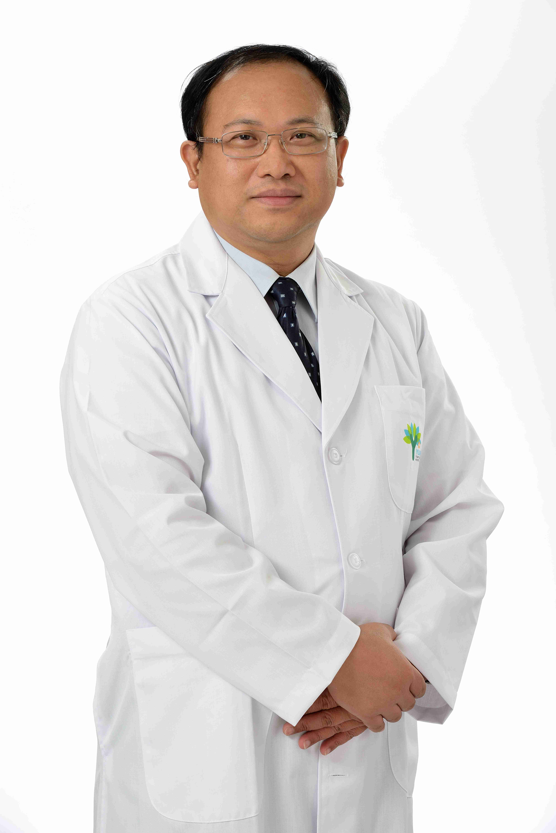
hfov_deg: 14.0
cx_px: 278
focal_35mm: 98
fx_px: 2268
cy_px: 416
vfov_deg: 20.8
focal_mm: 98
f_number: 11
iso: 125
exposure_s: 1/125
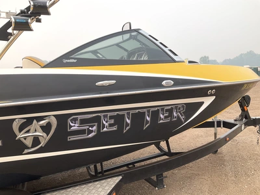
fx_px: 218
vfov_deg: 48.2
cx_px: 130
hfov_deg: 61.7
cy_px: 98
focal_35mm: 29
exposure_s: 1/465
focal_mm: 3
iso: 25
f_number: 1.8
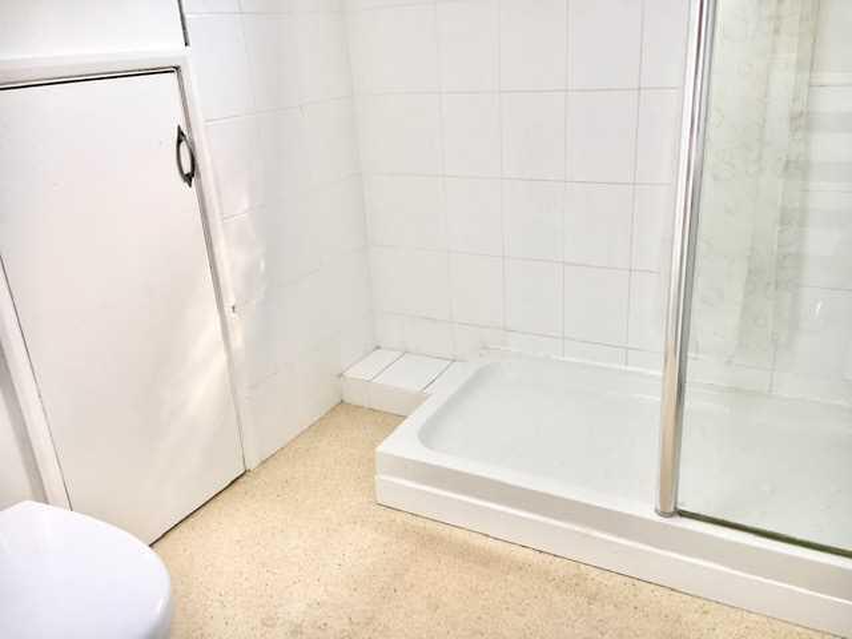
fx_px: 714
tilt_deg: -21.4
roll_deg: +4.3
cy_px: 320
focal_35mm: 29
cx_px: 426
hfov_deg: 61.7
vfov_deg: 48.2
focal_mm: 4.15
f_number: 2.2
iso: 40
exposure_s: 1/120
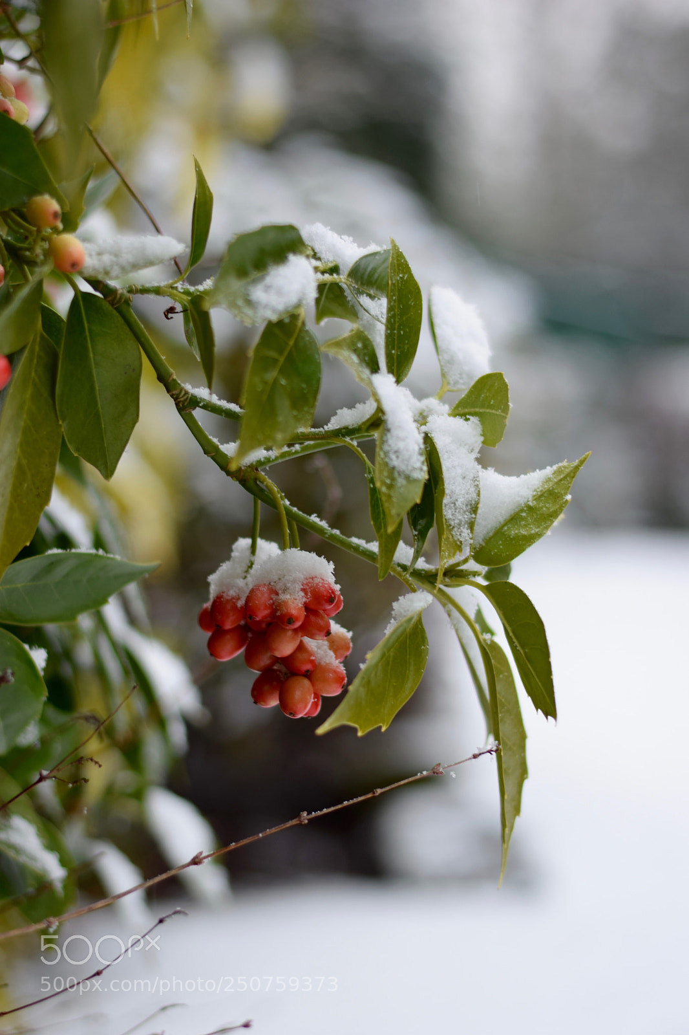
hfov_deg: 18.2
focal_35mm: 75
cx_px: 344
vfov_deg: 27.0
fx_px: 2154
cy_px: 518
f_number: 2
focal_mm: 50
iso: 100
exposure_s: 1/80
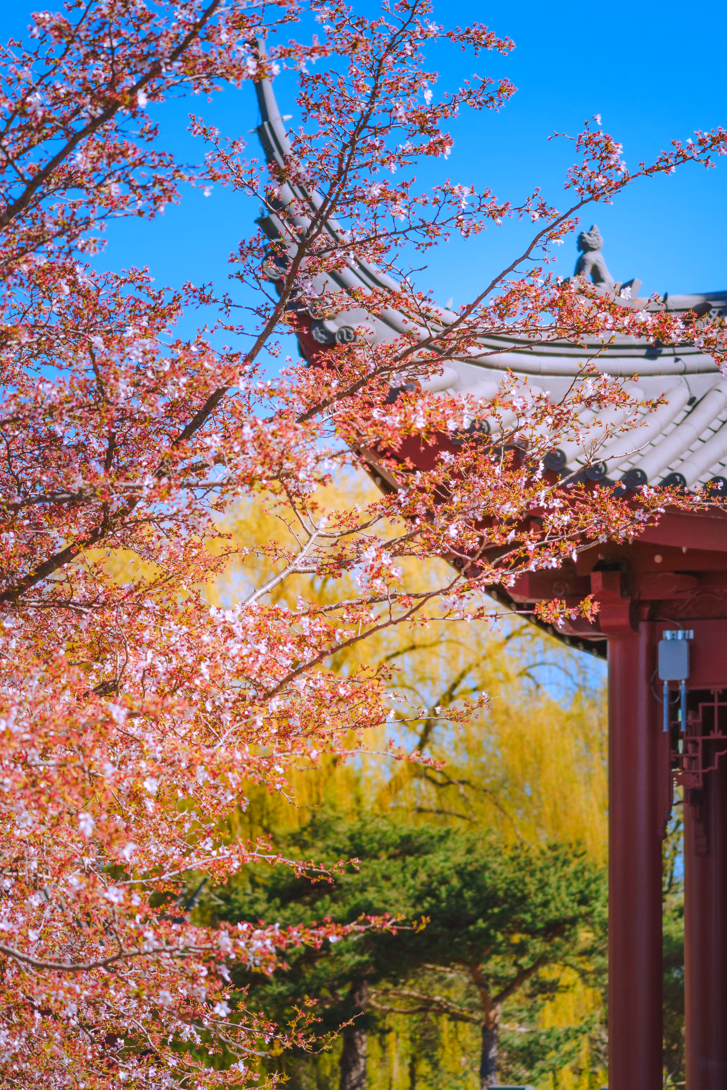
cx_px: 364
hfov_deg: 13.0
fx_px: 3180
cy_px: 545
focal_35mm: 105
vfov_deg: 19.5
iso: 100
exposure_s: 1/800
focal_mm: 70
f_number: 4.5
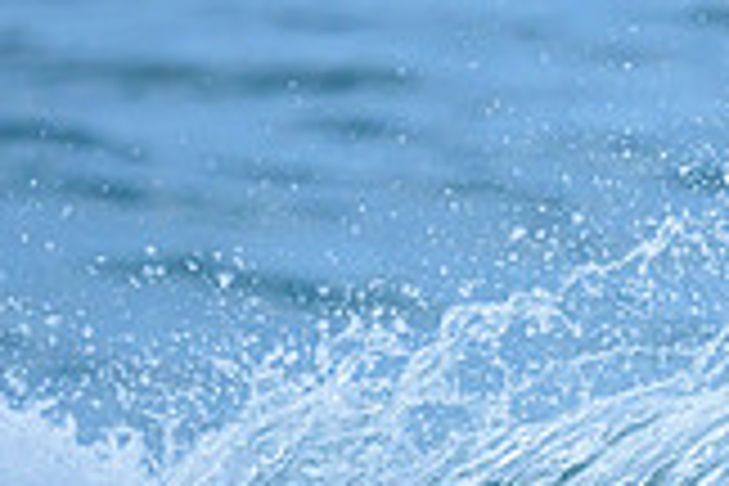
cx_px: 1010
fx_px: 77734
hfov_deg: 0.5
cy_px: 704
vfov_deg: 0.4
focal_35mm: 3839
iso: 450
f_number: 6.3
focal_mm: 800
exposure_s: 1/3200
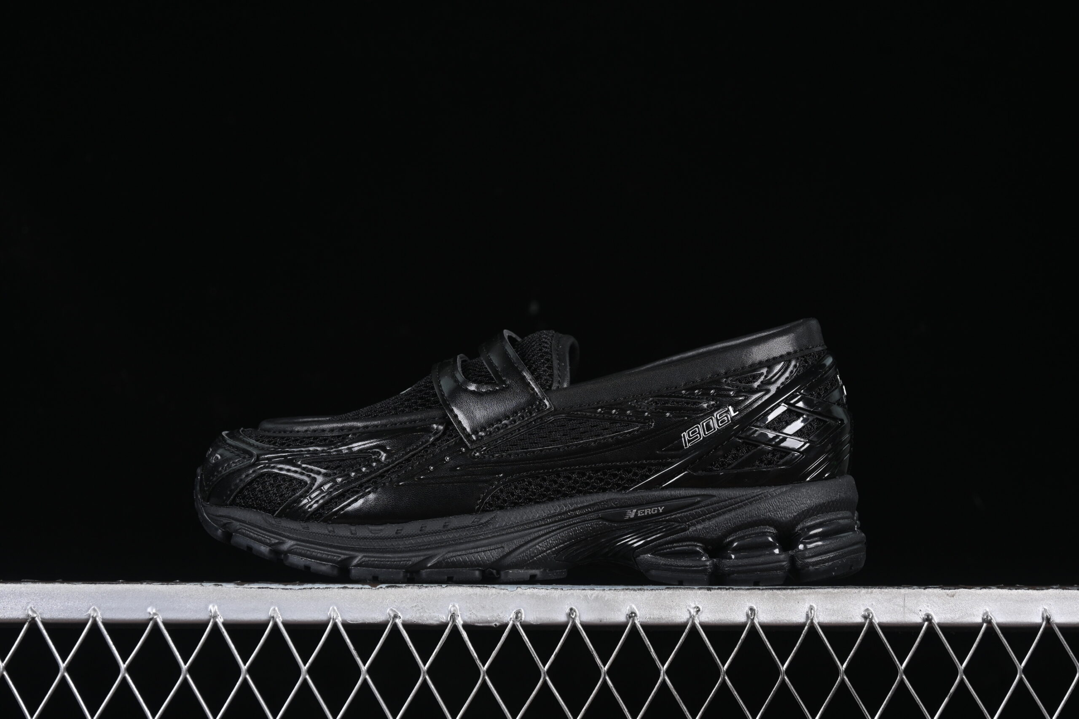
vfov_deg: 18.2
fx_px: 2248
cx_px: 540
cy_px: 360
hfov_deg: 27.0
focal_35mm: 75
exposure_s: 1/60
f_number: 6.3
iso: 160
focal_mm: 50
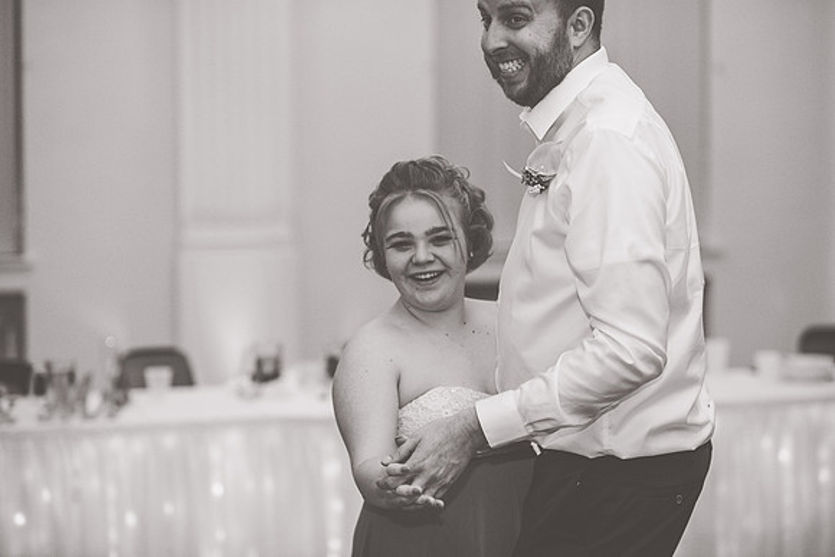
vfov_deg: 16.1
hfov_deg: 23.9
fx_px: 1972
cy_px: 278
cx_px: 418
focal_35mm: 85
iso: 640
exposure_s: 1/125
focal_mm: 85
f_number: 2.2
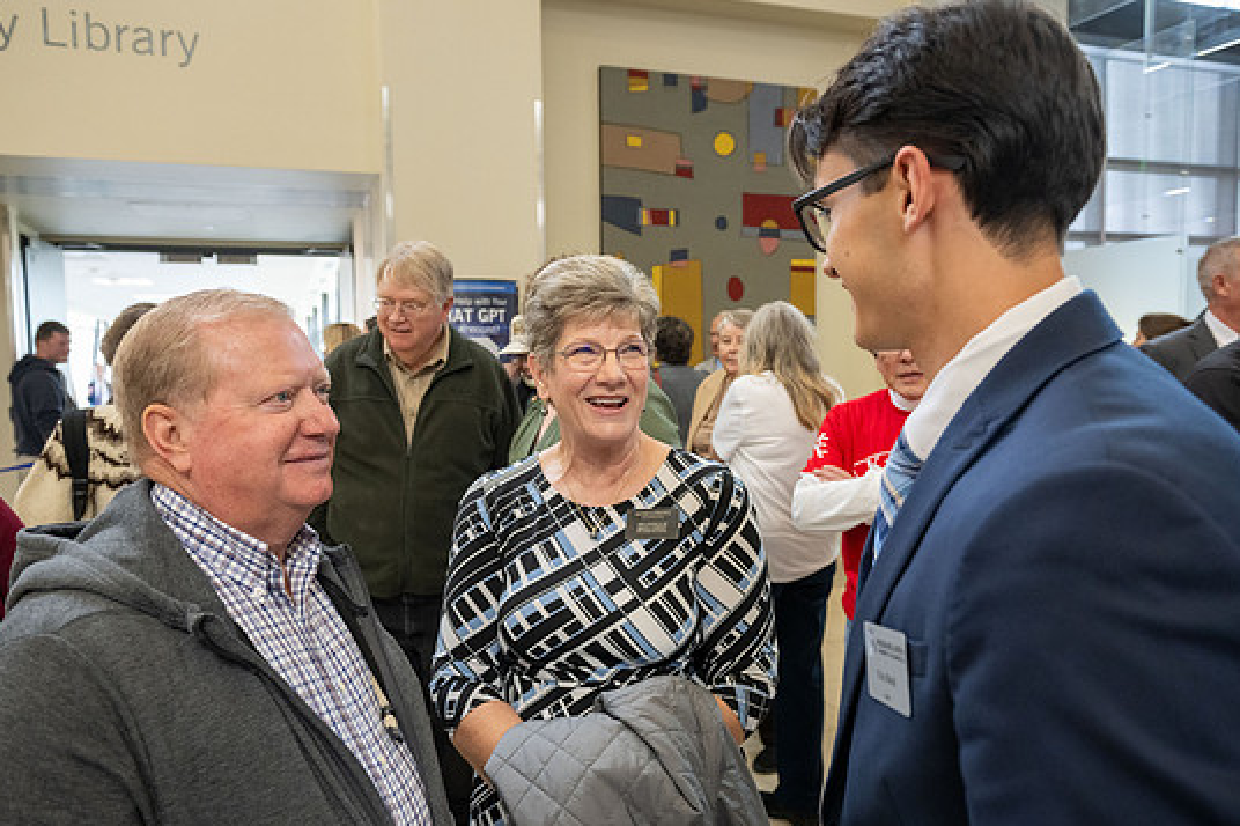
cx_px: 625
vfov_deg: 49.5
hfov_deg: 69.4
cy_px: 429
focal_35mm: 26
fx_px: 895
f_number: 4
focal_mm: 24
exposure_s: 1/320
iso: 2500
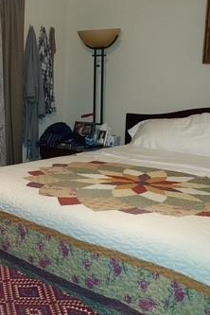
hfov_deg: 25.7
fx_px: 437
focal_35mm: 50
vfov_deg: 39.6
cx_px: 1
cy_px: 160
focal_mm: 4.23
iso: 250
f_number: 1.5
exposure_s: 1/15
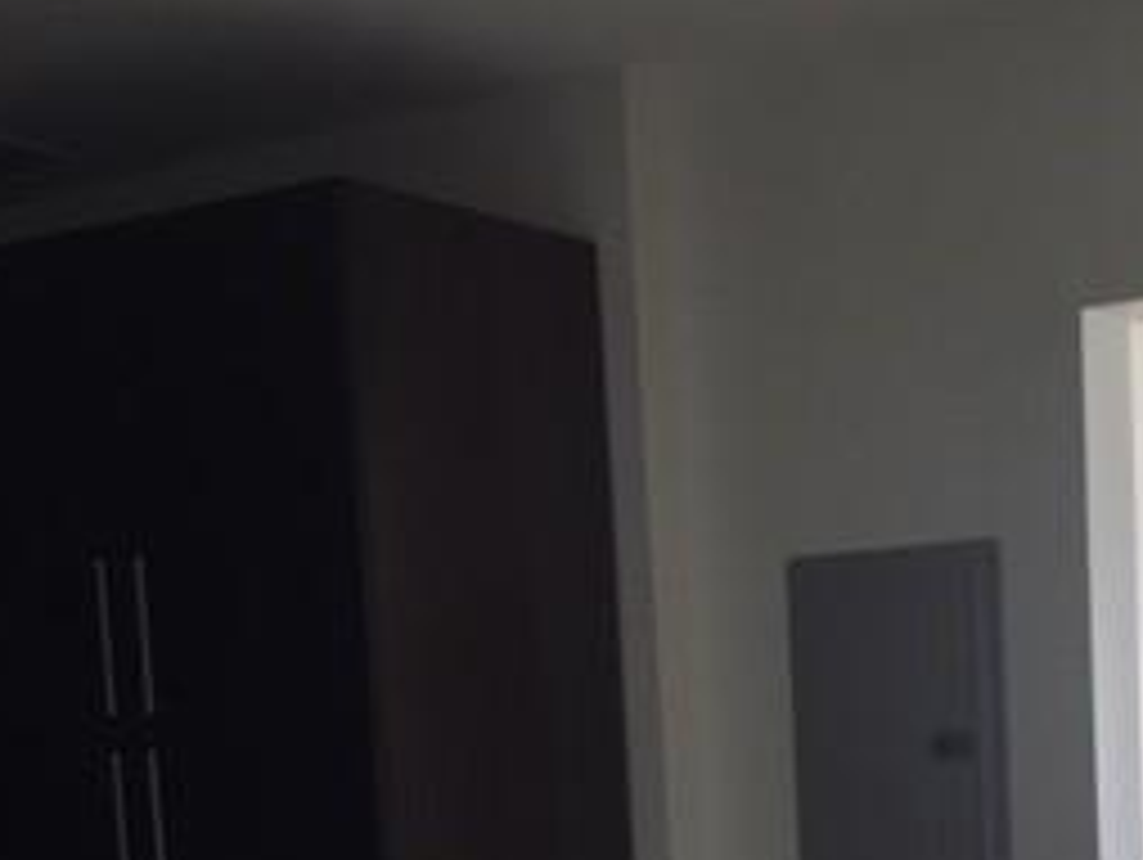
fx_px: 2413
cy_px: 1036
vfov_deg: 19.1
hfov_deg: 26.4
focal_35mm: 73
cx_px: 837
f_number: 2.2
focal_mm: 4.15
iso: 32
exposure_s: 1/60
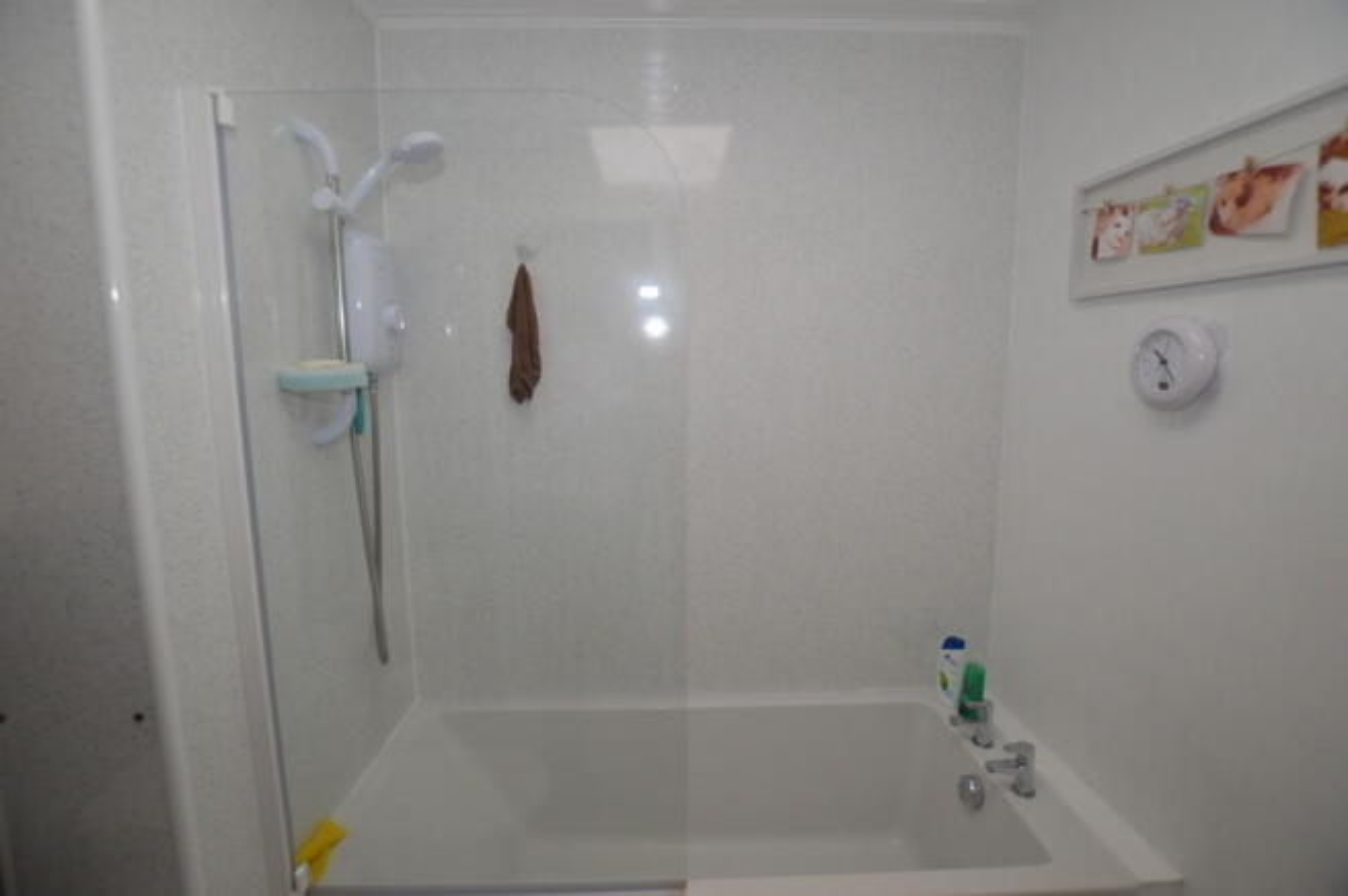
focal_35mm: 15
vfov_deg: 77.2
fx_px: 561
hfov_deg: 100.4
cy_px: 448
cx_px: 674
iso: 400
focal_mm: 10
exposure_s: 1/60
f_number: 4
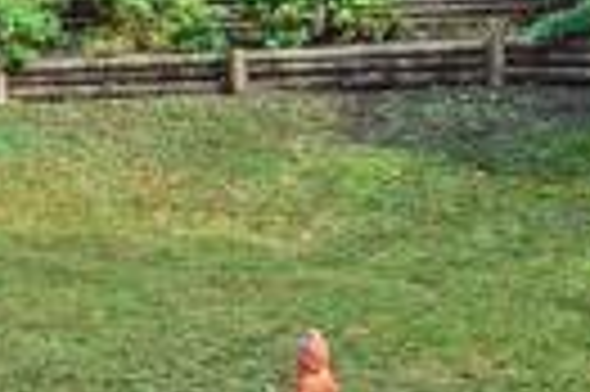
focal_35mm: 75
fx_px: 1228
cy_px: 20
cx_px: -99
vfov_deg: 17.8
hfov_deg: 24.7
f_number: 7.1
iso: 200
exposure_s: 1/200
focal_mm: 10
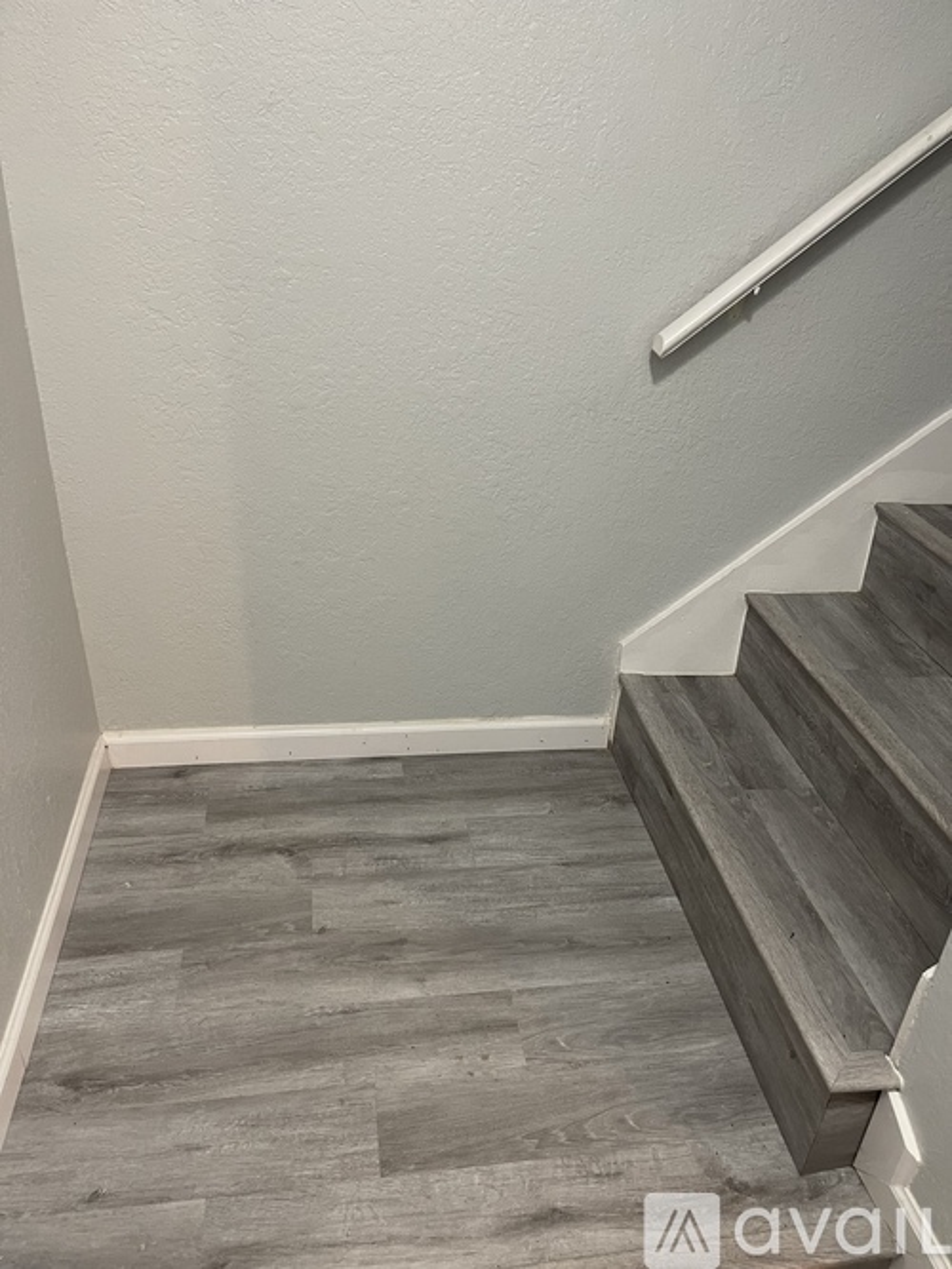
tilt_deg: -29.2
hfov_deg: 53.0
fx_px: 954
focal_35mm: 26
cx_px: 476
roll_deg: -1.8
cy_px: 634
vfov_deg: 67.3
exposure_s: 1/60
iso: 160
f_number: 1.6
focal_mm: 5.1
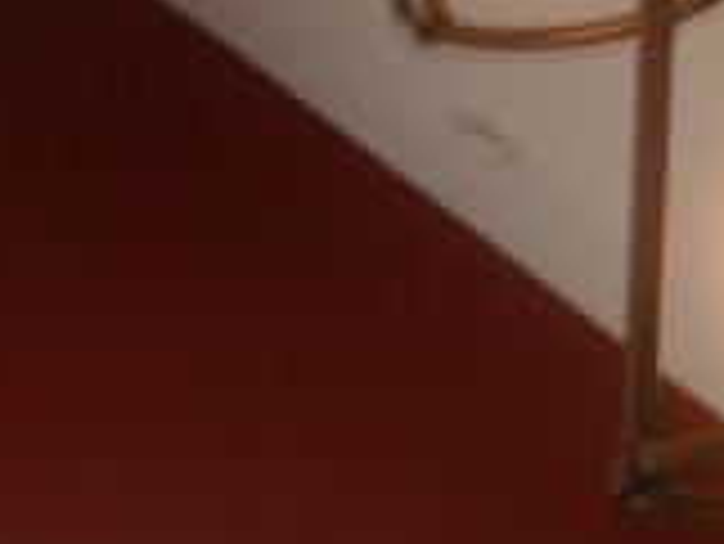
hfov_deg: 16.9
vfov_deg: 12.6
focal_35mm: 107
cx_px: -315
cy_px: 998
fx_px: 2240
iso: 200
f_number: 3
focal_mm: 4.9
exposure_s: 1/60
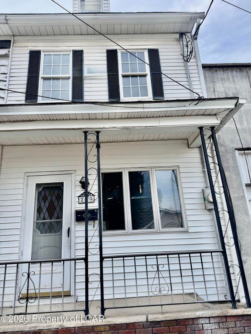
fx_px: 232
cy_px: 167
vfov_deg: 71.6
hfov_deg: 56.8
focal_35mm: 24
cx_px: 126
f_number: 1.78
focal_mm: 6.76
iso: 80
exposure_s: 1/1311
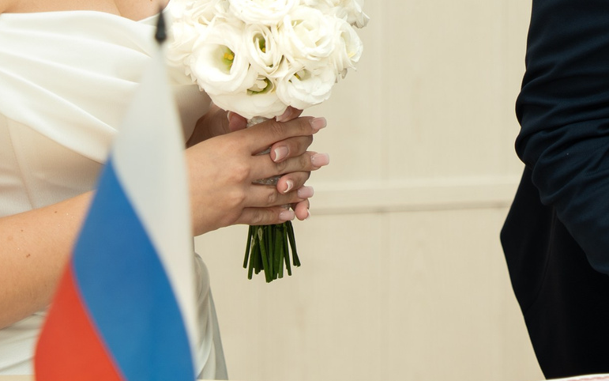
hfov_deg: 9.0
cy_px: -77
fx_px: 3818
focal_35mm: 230
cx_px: 652
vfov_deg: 5.7
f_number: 2.8
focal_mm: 68
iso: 100
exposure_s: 1/160
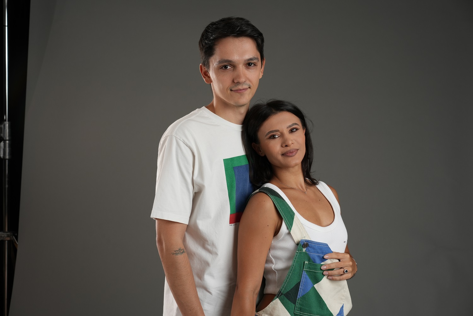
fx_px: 723
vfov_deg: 24.6
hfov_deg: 36.2
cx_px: 236
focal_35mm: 55
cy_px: 158
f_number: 7.1
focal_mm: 55
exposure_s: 1/160
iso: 250
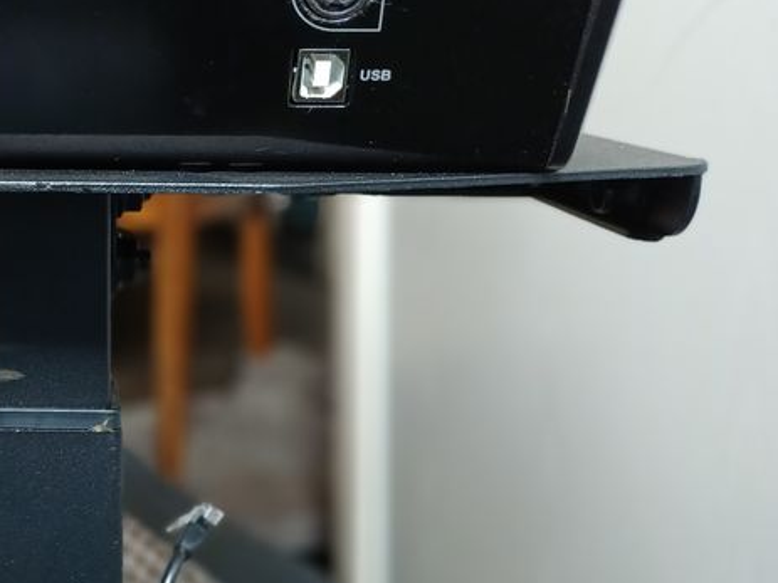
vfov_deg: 26.8
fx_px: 1213
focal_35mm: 54
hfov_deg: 32.6
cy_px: 165
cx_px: -7
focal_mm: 4.65
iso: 200
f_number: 1.8
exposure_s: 1/50
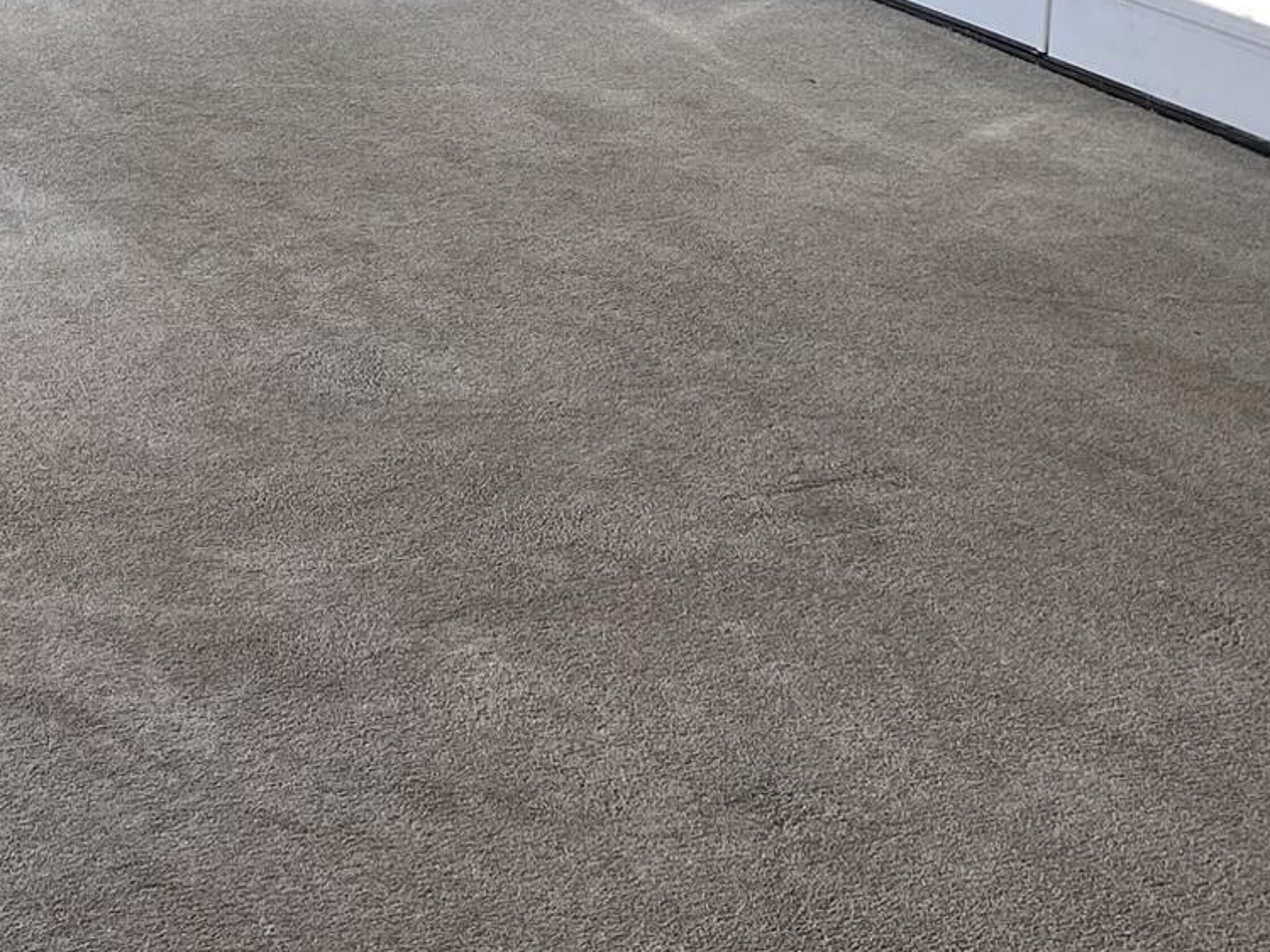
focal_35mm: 71
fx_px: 2604
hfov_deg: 25.3
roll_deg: +0.8
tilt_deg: -10.8
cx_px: -144
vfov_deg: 19.7
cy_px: -129
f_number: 1.8
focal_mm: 4.25
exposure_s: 1/120
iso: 40
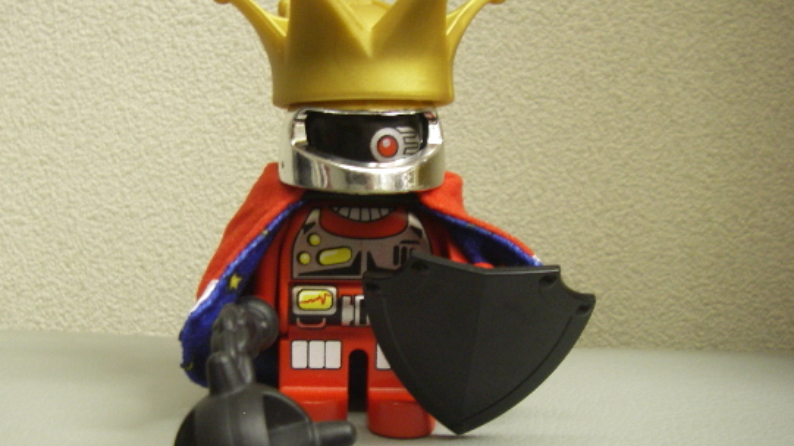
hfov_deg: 42.0
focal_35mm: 49
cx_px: 352
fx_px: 1031
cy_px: 254
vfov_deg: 24.4
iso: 200
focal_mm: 6.3
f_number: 3.3
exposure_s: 1/4
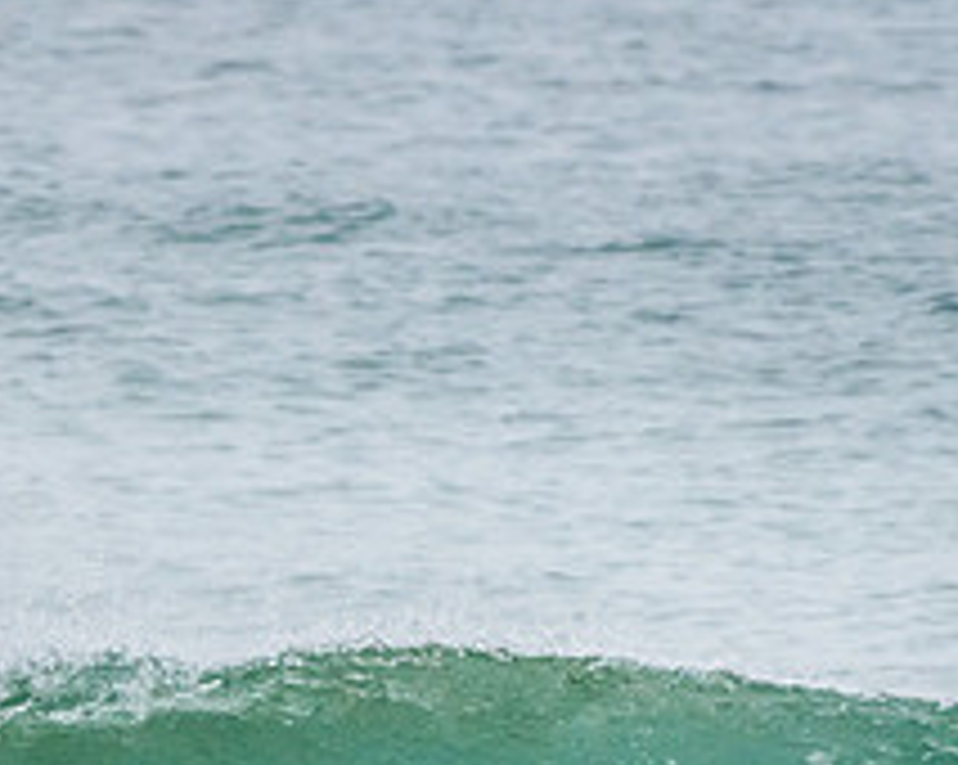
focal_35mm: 1568
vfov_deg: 1.0
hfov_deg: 1.2
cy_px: 817
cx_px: -327
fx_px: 44417
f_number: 5.6
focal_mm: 500
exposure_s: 1/1000
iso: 1100
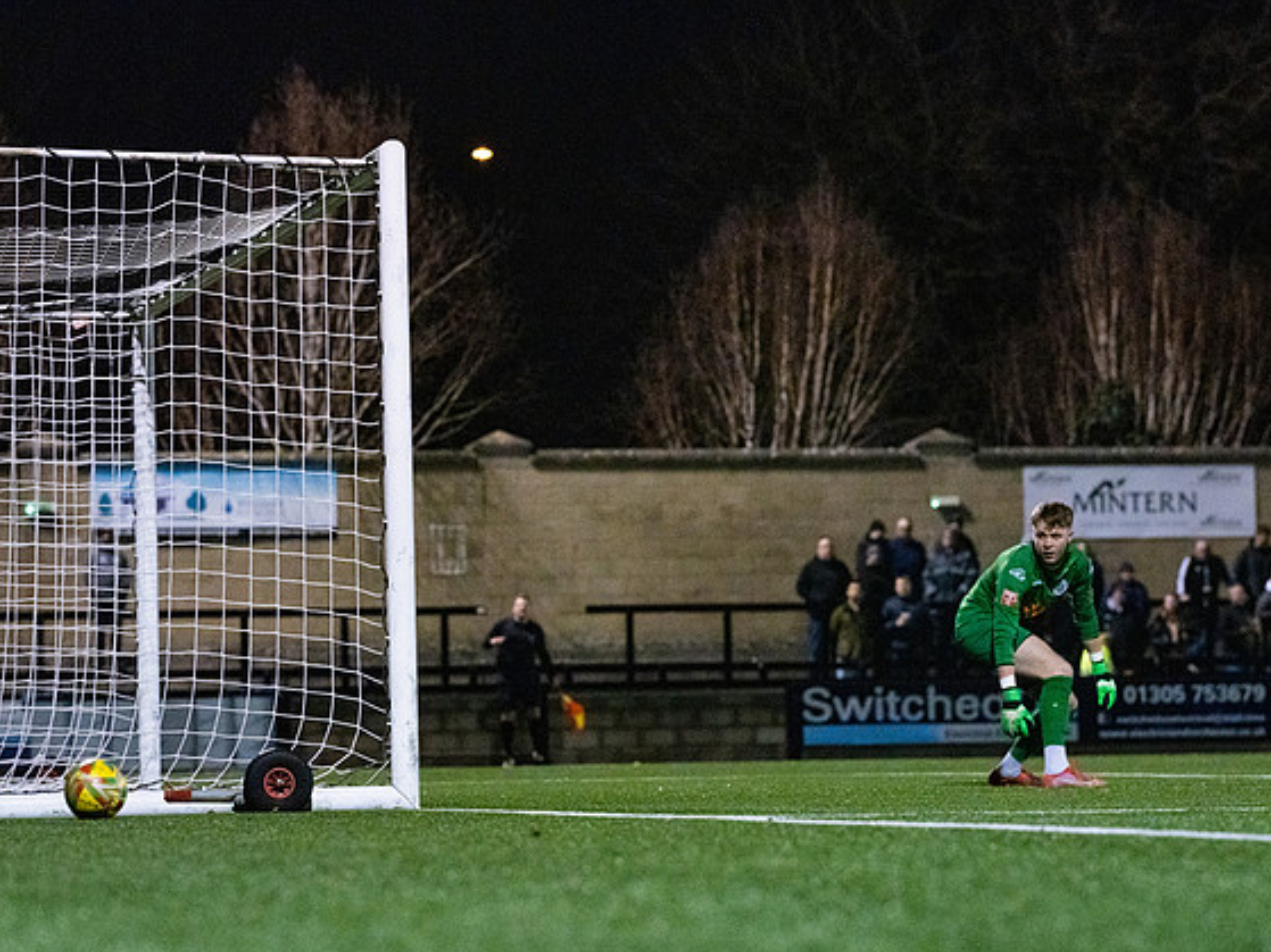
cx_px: 588
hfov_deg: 12.3
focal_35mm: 160
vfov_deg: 9.3
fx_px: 5873
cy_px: 460
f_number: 4
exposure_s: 1/1000
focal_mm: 135
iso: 12800
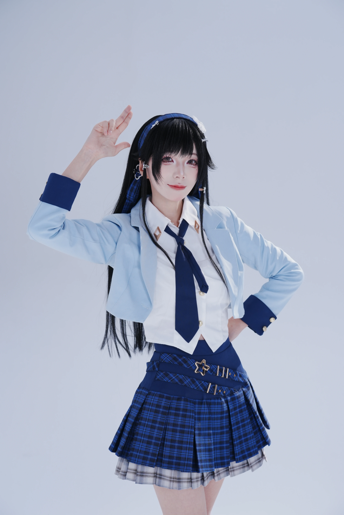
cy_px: 258
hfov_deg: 21.9
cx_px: 172
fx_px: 889
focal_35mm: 62
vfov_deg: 32.4
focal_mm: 62
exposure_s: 1/250
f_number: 4
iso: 250
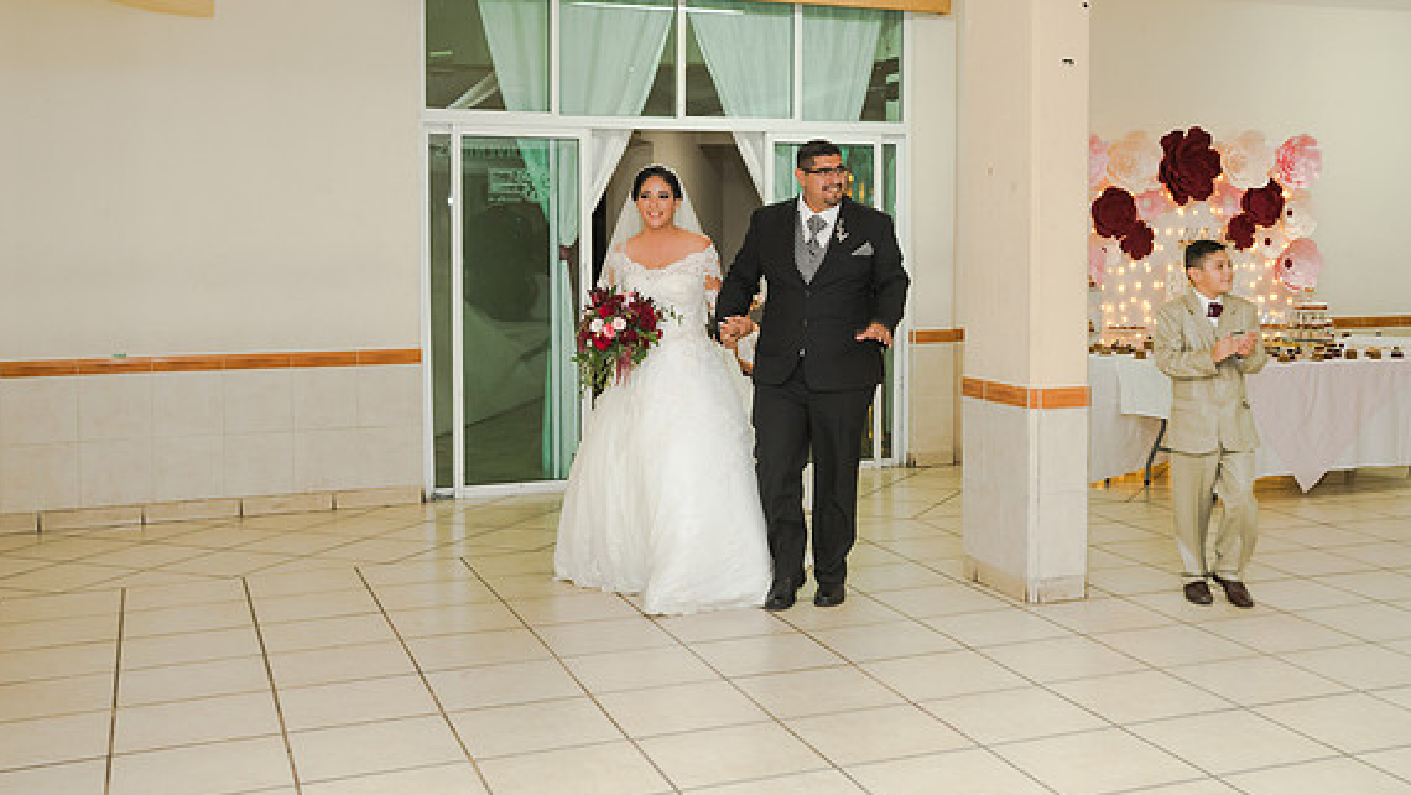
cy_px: 287
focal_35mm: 43
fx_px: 1609
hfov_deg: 47.2
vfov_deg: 27.6
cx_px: 817
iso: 1600
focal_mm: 35
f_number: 3.5
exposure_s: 1/60
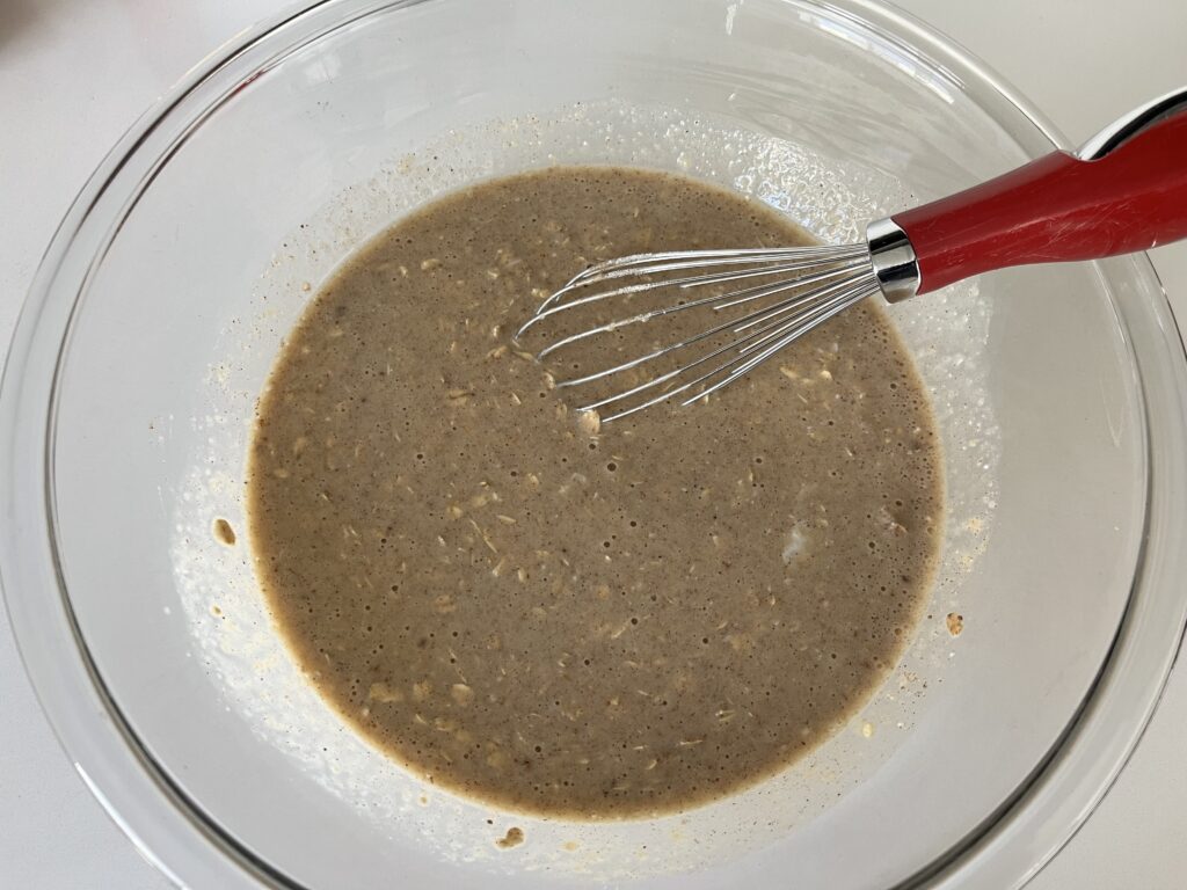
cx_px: 594
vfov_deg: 53.1
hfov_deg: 67.3
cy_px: 445
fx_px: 892
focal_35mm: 26
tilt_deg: -67.7
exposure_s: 1/60
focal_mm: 5.1
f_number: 1.6
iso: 125
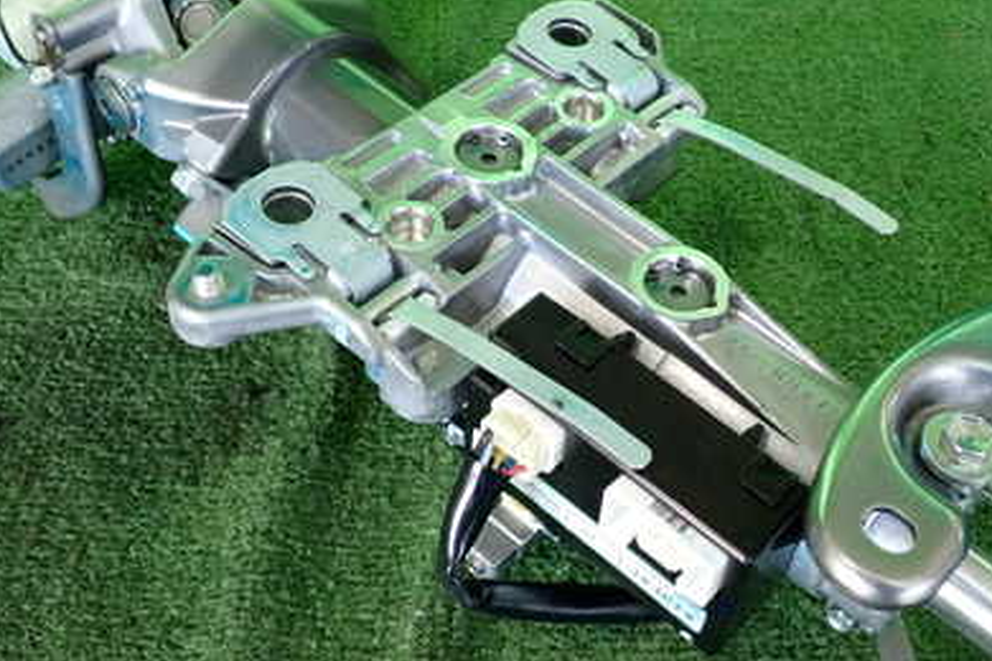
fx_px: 1323
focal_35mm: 48
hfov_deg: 40.8
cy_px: 346
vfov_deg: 28.1
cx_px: 626
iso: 250
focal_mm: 5.4
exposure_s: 1/125
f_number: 2.3
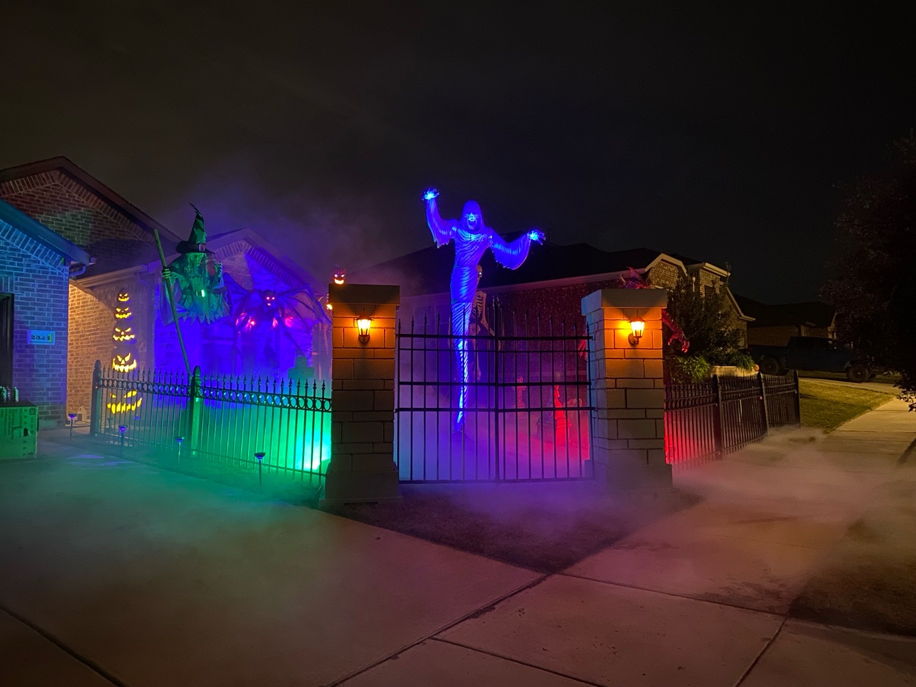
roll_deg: -0.4
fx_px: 688
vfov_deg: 53.1
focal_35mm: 26
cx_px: 458
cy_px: 344
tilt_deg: +3.1
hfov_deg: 67.3
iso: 640
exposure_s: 1/8
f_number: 1.8
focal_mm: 4.25
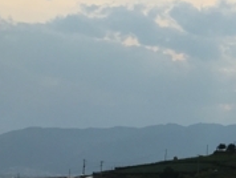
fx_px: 887
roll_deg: -3.4
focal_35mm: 130
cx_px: 394
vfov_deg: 11.4
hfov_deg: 13.8
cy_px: 161
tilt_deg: +0.7
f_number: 2.2
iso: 25
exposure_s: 1/2024
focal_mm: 4.15
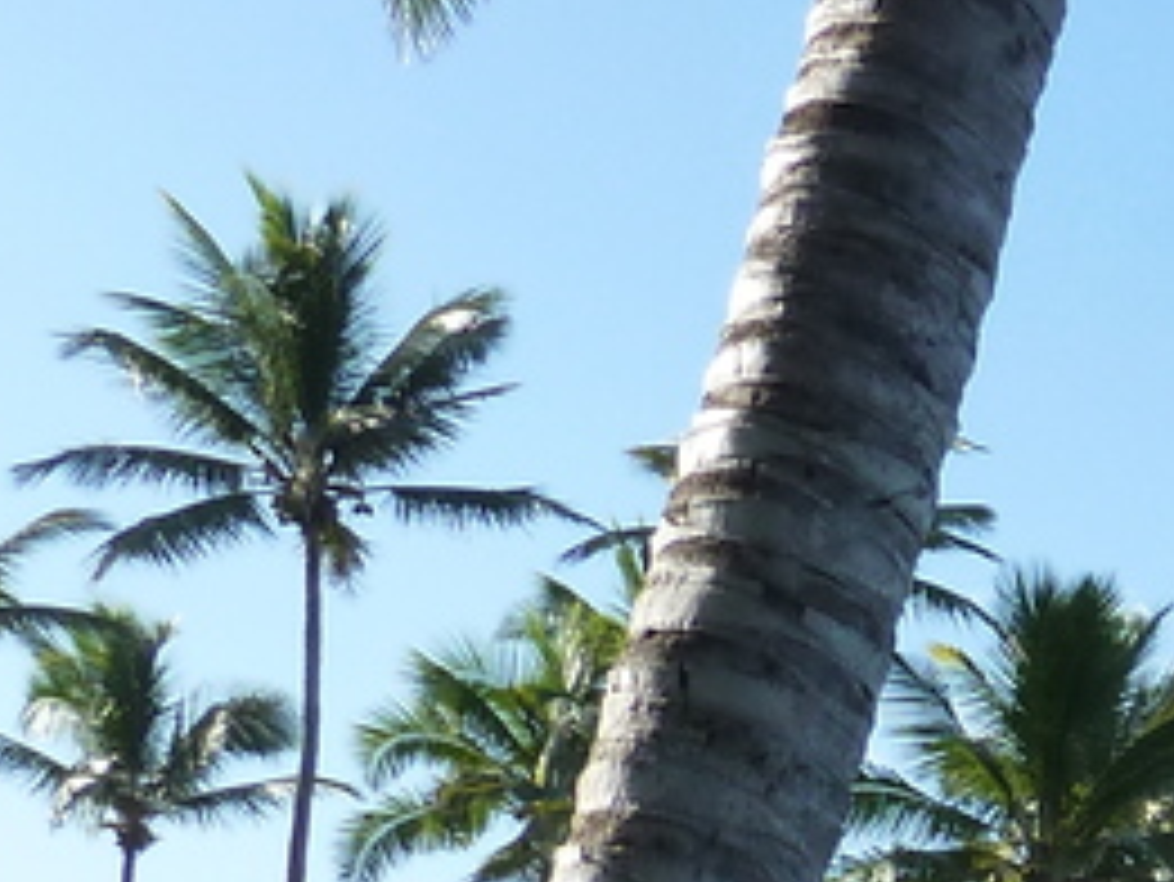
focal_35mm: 115
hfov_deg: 14.5
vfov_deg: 11.7
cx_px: 2272
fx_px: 3902
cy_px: 1692
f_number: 4
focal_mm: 4.1
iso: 125
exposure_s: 1/400
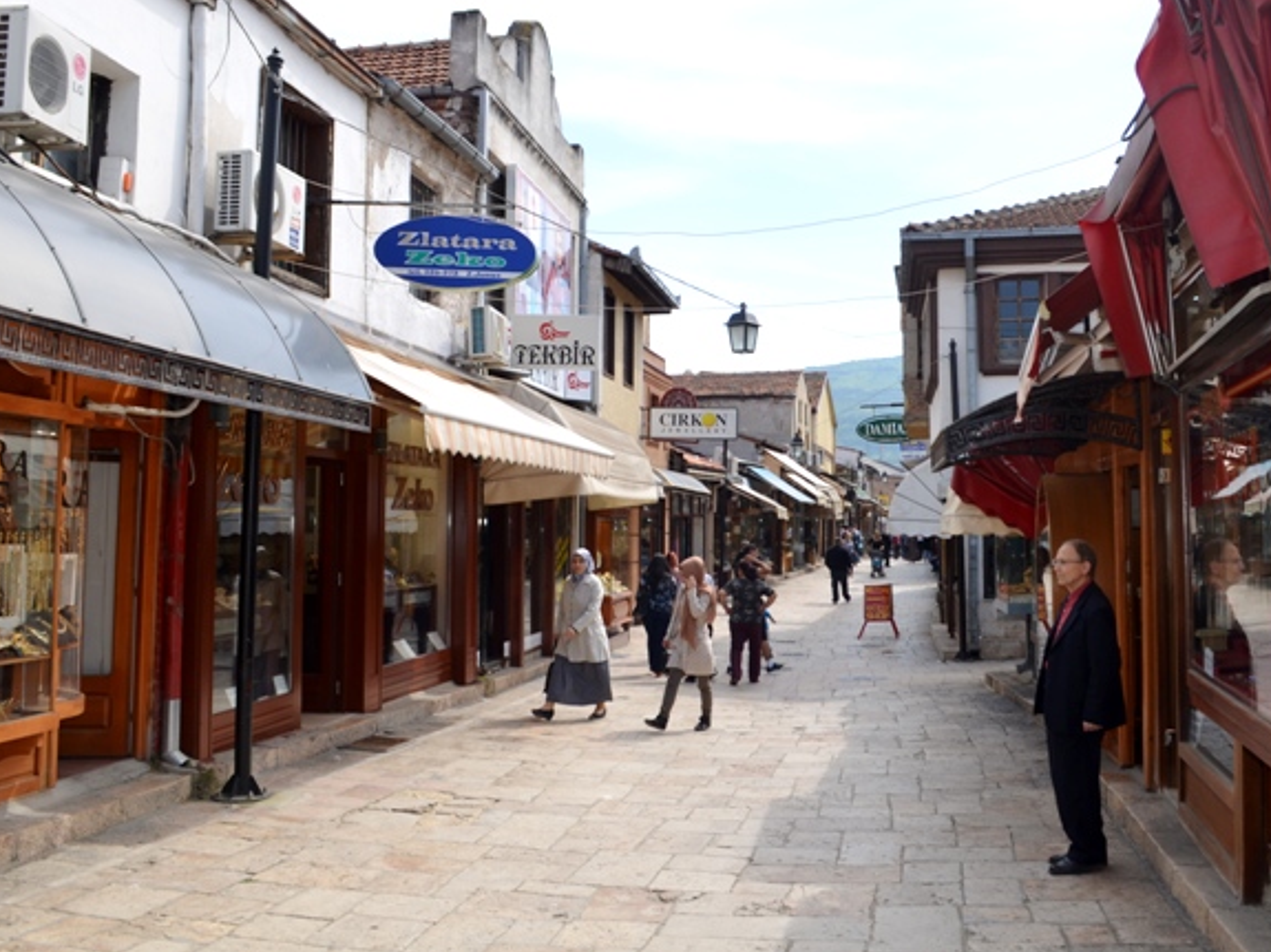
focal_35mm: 34
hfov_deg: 53.9
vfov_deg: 41.7
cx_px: 684
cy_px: 406
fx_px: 1248
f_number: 7.1
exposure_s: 1/200
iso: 100
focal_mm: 18
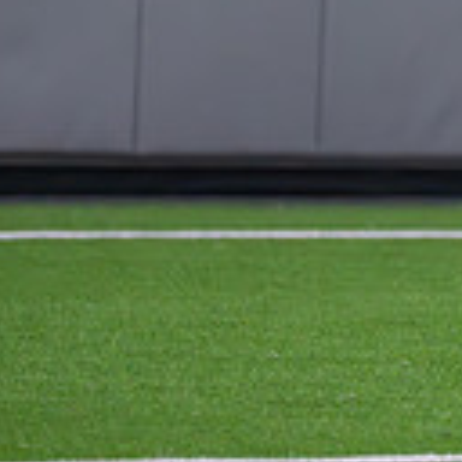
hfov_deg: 2.7
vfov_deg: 2.7
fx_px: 9905
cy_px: -161
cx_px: 834
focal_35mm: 656
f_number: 2.8
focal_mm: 162
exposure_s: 1/1000
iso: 5000
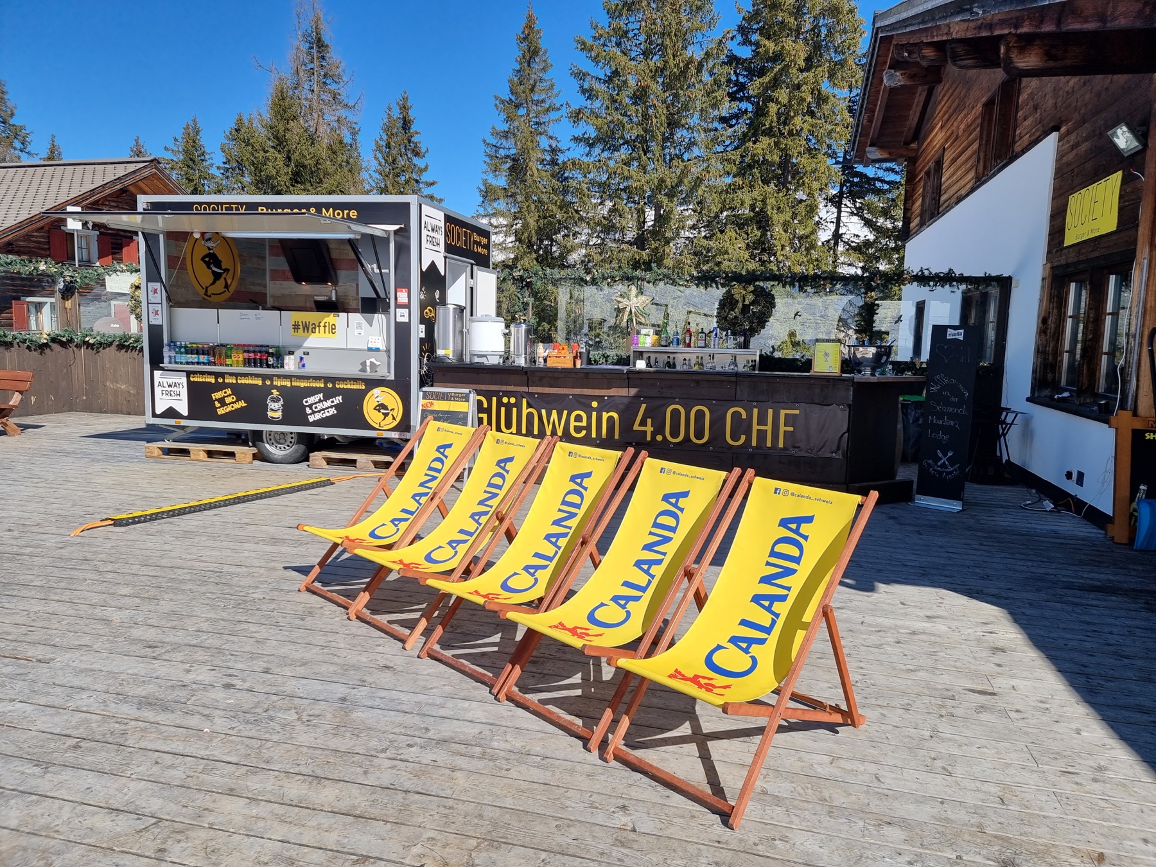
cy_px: 434
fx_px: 801
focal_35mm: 24
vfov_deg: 56.8
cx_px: 578
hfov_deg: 71.6
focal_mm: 6.7
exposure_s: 1/642
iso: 50
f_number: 1.8
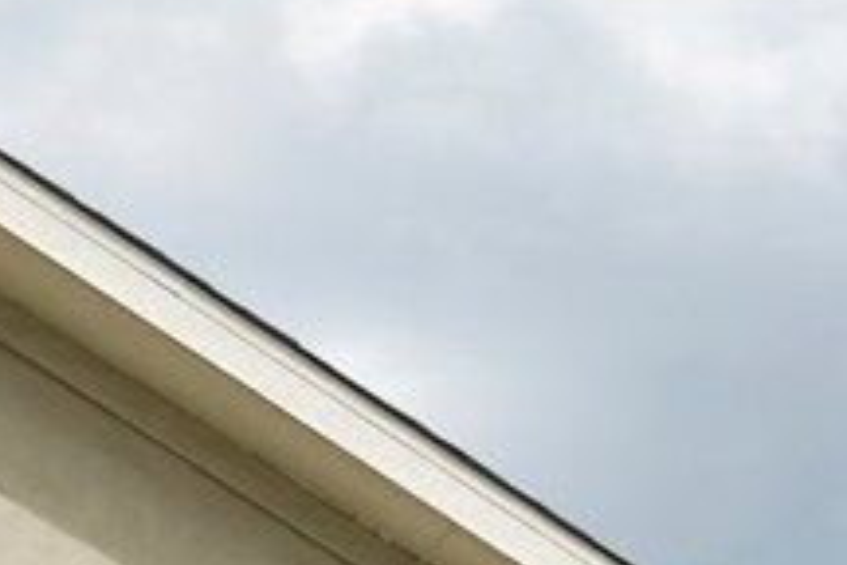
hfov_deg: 7.8
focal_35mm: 263
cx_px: 1020
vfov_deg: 4.9
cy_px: 1840
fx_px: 6187
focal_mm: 35
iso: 200
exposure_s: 1/500
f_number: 8
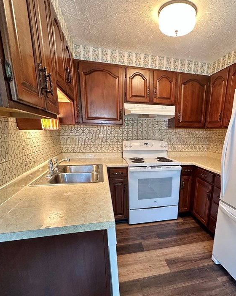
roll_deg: -2.8
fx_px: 175
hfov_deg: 66.8
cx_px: 151
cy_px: 181
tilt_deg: -14.0
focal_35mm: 20
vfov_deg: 79.2
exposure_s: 1/60
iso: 250
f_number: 2.2
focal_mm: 2.22
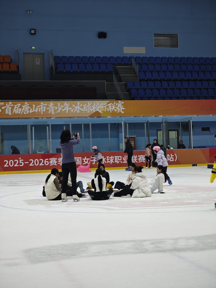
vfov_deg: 28.2
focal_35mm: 69
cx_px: 108
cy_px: 144
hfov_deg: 21.3
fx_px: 574
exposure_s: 1/100
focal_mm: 10.1
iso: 800
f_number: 2
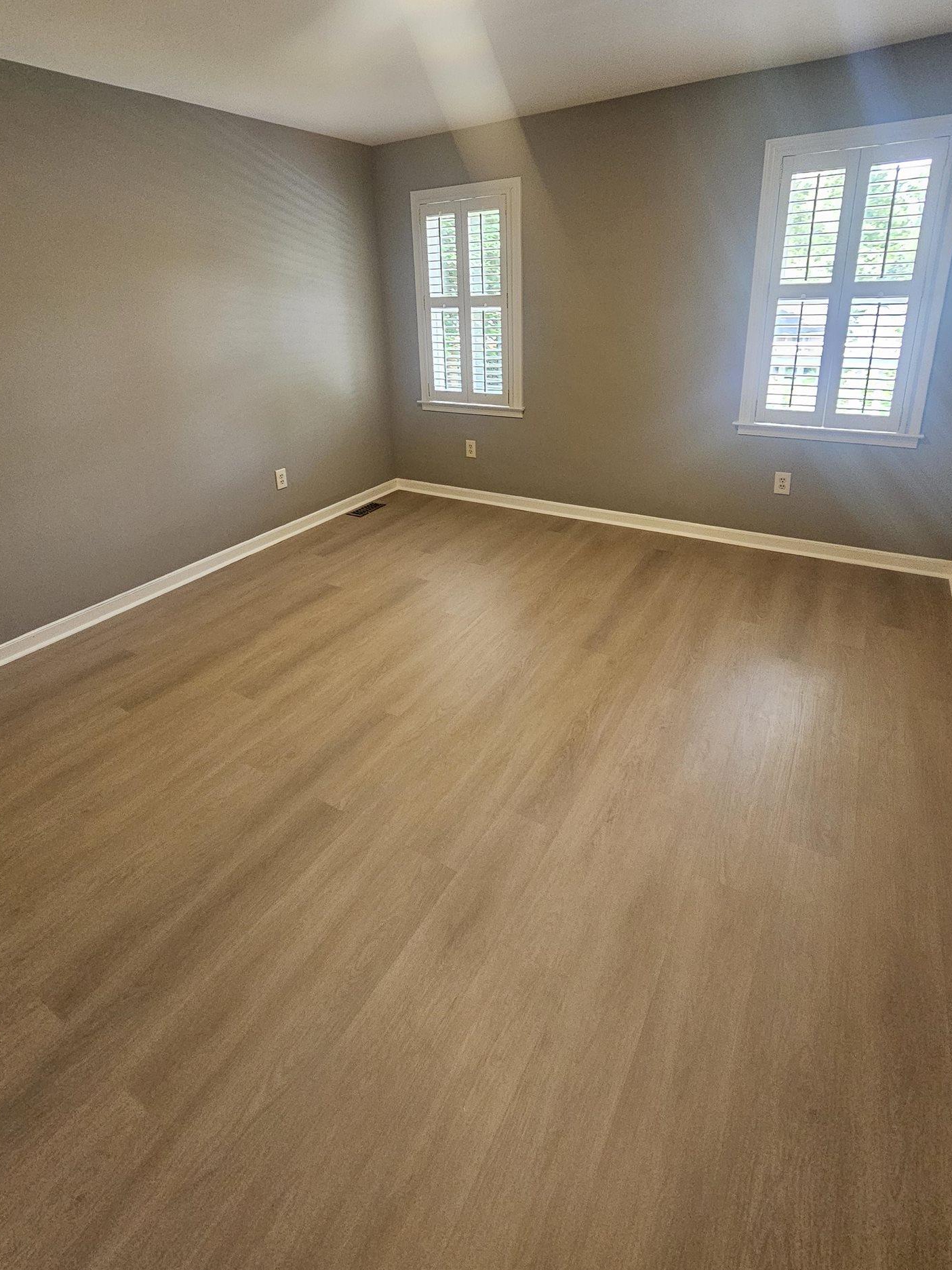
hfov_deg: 78.1
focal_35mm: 16
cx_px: 460
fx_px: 587
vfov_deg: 93.1
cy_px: 499
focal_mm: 2.2
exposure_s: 1/60
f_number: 2.2
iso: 400
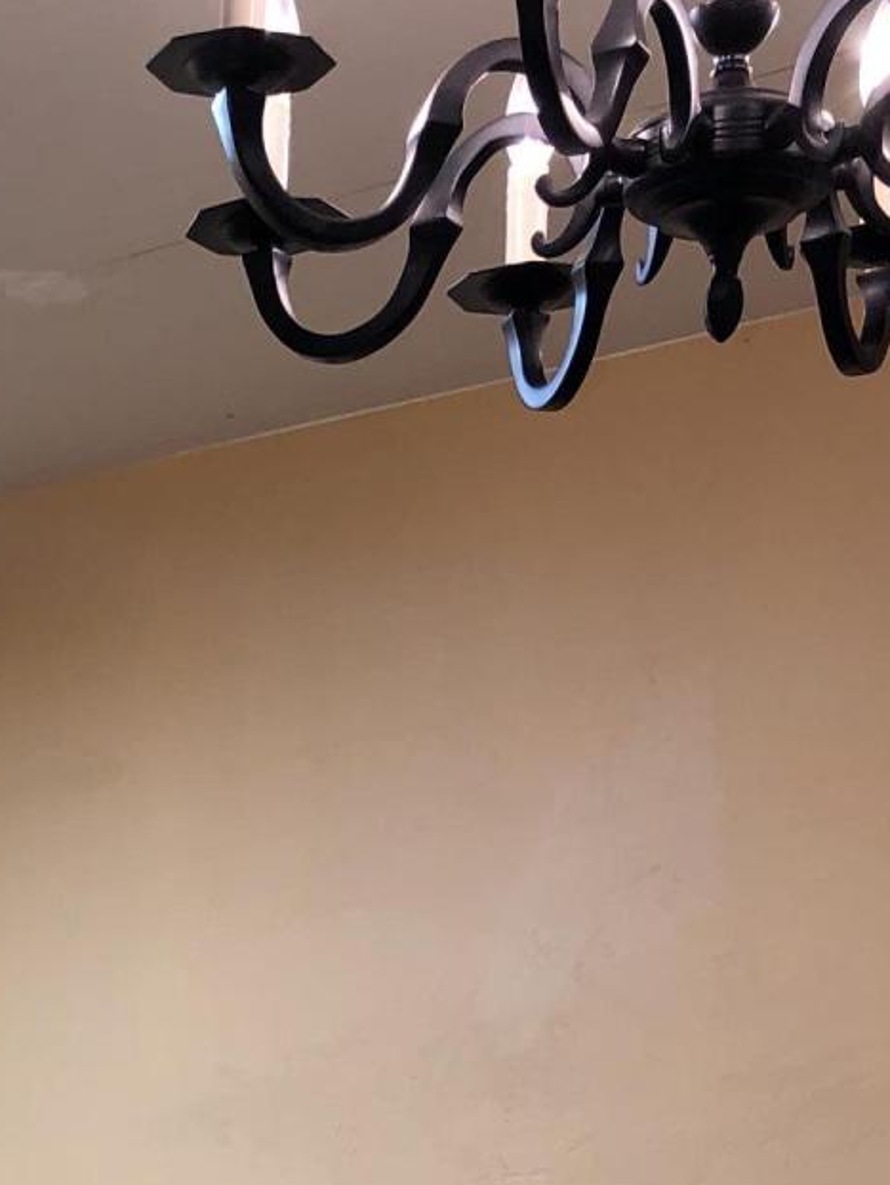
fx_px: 3083
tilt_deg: -10.0
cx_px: -120
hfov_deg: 15.9
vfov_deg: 19.0
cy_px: 1808
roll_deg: +1.1
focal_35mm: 90
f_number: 1.8
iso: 32
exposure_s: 1/24
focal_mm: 3.99
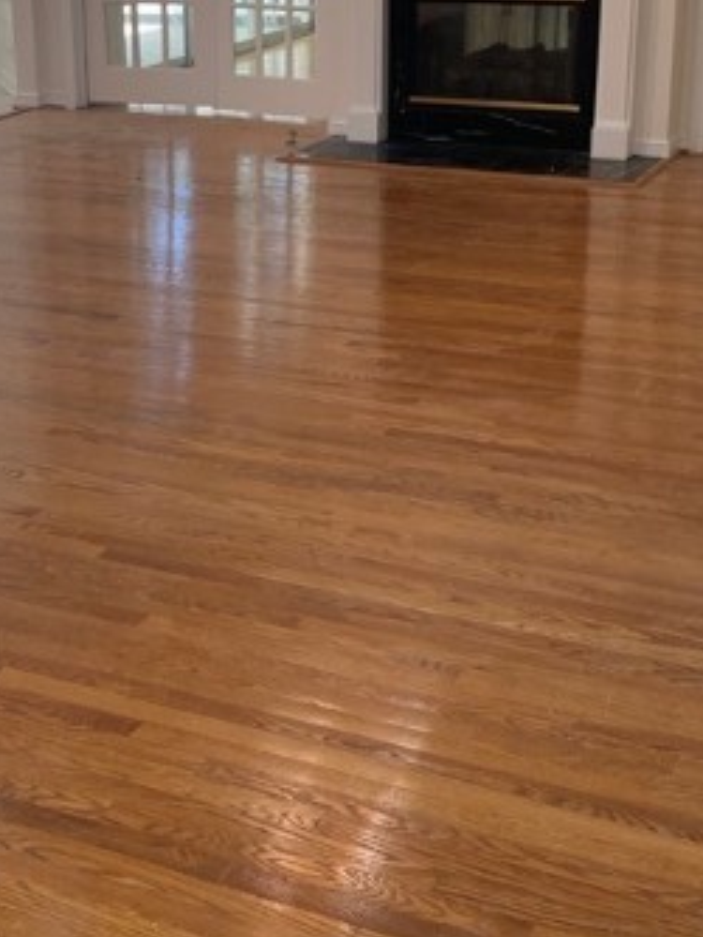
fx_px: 1624
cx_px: 208
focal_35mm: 60
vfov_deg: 32.0
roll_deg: +1.6
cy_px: 357
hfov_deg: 24.3
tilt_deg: -17.8
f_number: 1.8
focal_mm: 4.25
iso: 80
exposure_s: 1/60
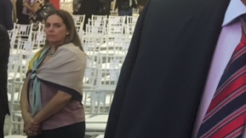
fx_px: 456
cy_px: -49
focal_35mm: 70
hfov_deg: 27.9
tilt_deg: +2.2
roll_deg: +0.0
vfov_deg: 16.1
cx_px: 261
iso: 200
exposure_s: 1/17
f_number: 2.2
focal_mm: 4.15
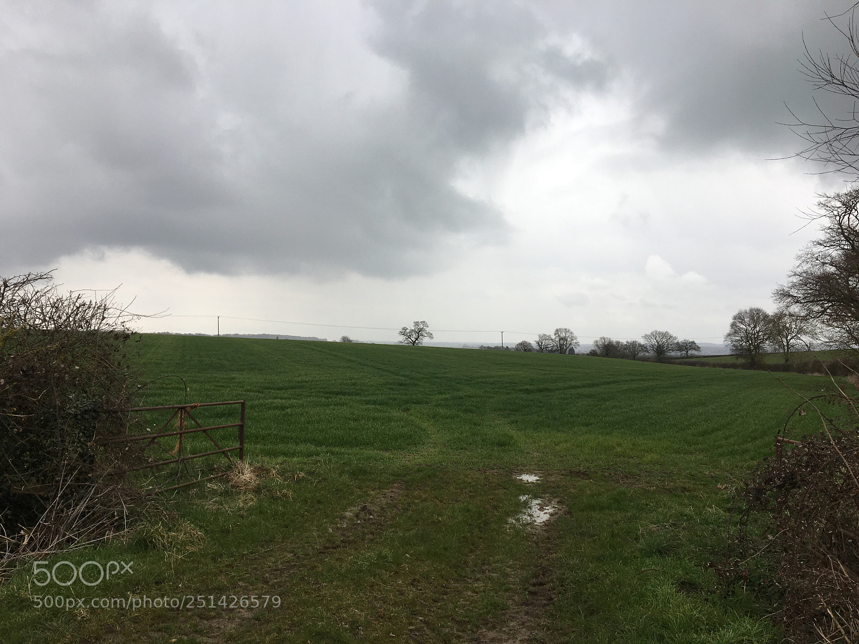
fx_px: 720
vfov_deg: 48.2
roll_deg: -0.1
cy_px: 322
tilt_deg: +1.9
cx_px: 430
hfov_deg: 61.7
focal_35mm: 29
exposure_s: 1/545
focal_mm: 4.15
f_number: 2.2
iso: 25
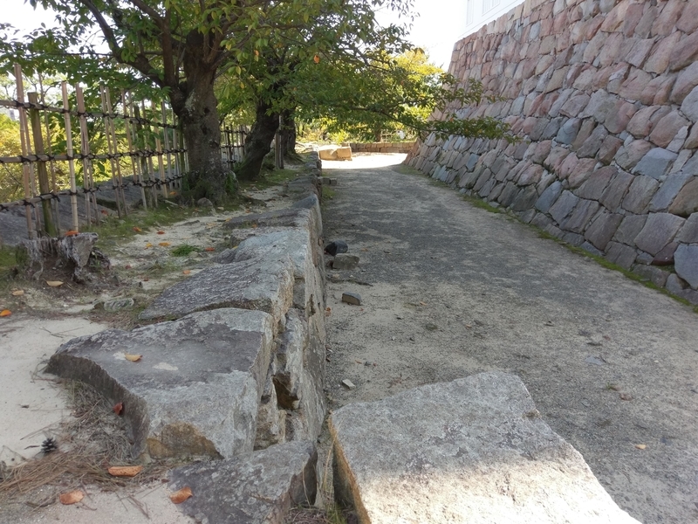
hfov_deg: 67.3
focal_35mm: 26
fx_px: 524
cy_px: 262
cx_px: 349
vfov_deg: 53.1
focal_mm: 4.58
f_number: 1.8
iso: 100
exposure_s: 1/330
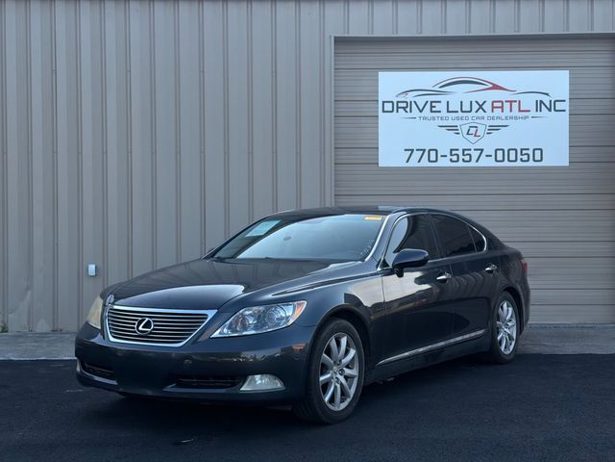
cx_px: 308
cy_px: 231
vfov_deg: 30.3
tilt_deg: +0.5
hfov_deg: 39.7
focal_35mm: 48
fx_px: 853
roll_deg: +0.7
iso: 100
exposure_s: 1/1133
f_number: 1.78
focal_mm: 6.76
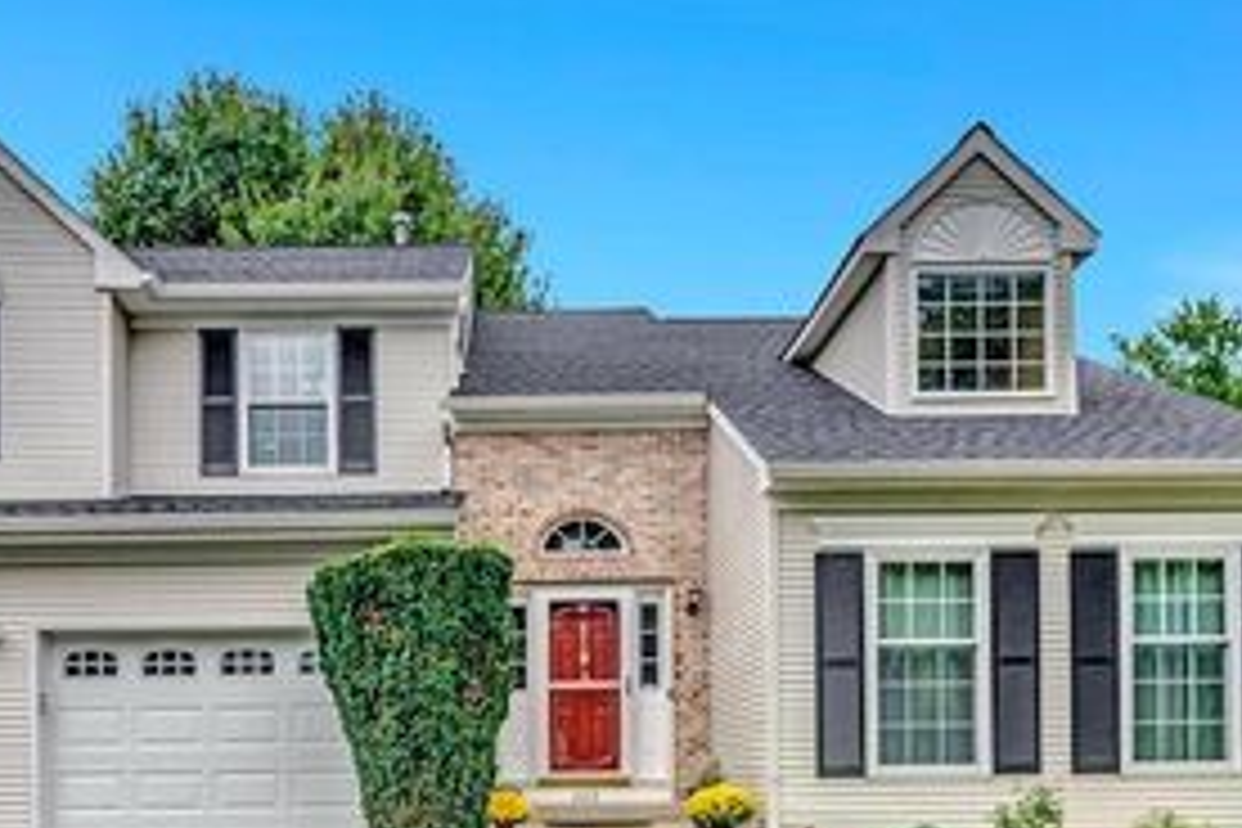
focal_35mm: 29
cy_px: 641
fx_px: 1000
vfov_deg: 43.2
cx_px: 500
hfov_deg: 63.1
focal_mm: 16
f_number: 5.6
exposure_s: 1/400
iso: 320
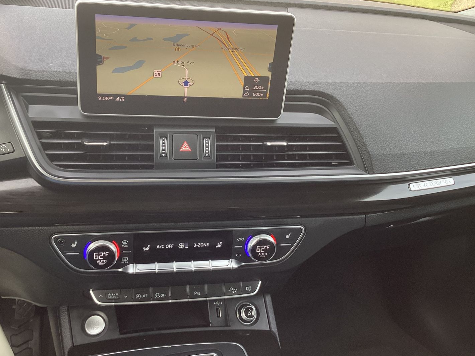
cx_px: 209
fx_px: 480
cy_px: 178
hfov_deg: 52.5
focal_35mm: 35
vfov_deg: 40.7
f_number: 2.4
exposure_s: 1/120
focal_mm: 3.3
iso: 40
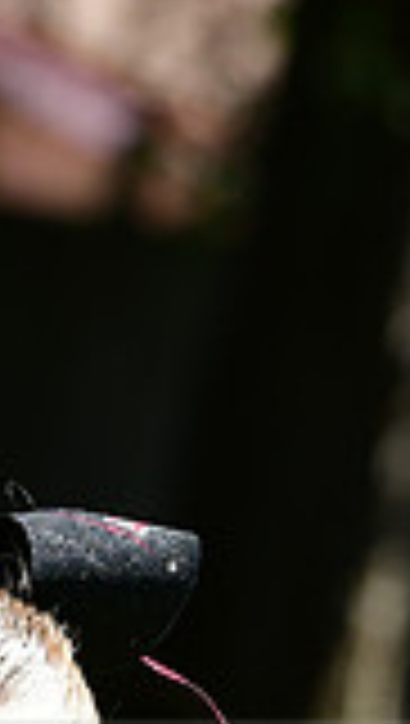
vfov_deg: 2.1
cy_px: 782
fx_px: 19603
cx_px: -300
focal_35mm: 1018
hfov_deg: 1.2
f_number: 7.1
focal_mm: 180
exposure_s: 1/640
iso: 400
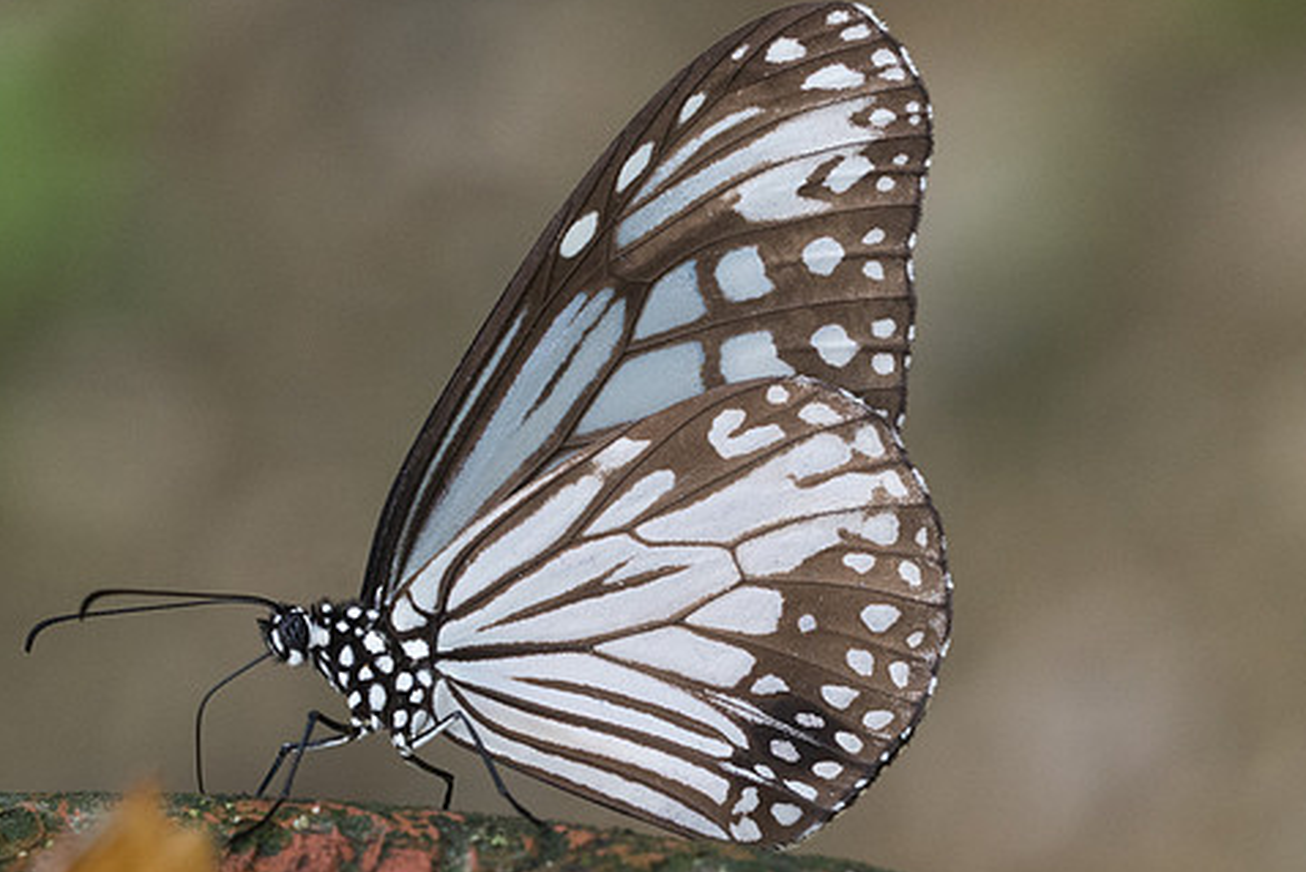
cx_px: 690
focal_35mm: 476
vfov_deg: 2.9
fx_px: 17272
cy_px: 573
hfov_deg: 4.3
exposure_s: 1/320
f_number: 9
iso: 800
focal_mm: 150
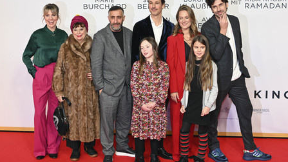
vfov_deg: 21.4
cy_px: 73
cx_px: 144
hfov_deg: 37.2
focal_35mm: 56
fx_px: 427
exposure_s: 1/125
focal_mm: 53
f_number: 5
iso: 640
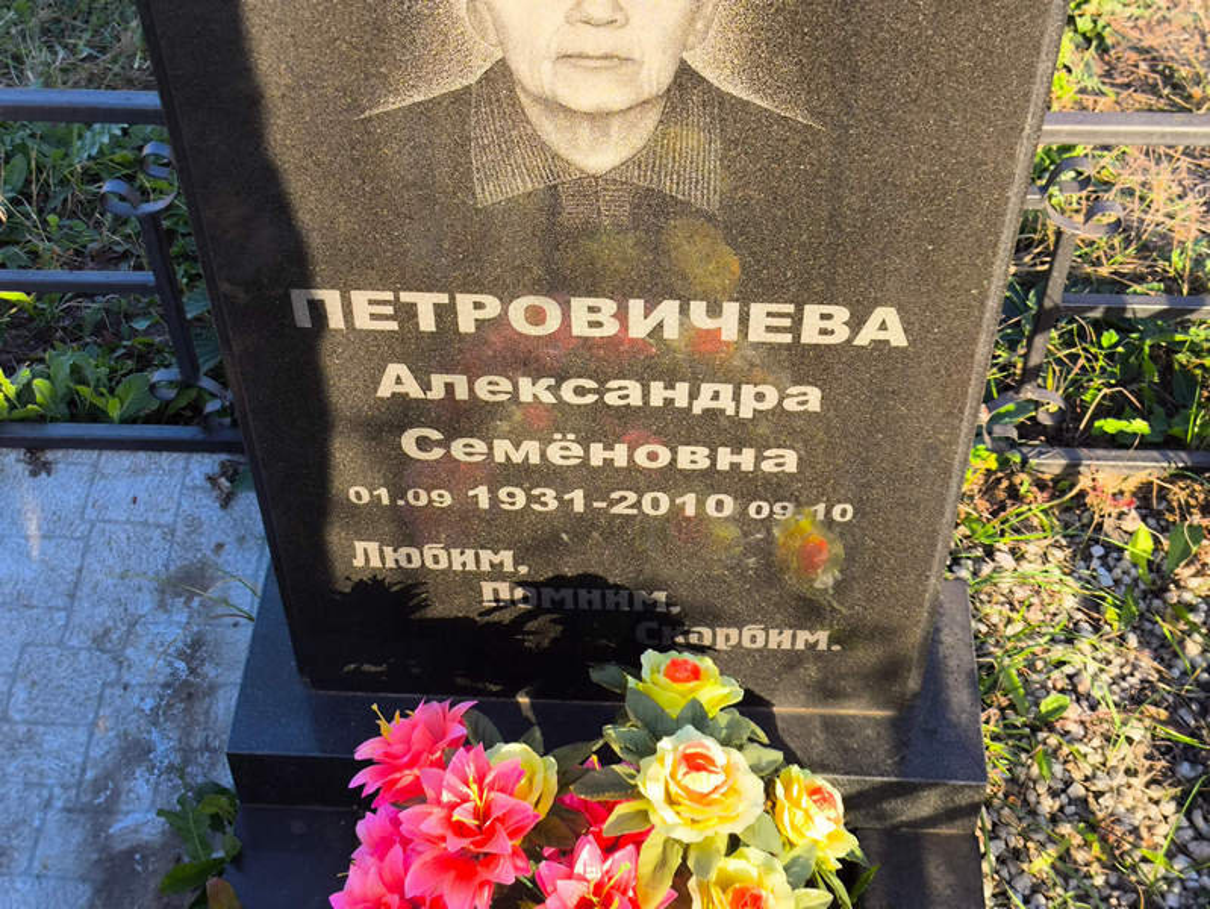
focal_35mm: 50
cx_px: 605
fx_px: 1749
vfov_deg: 29.1
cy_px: 454
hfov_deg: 38.2
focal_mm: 4.71
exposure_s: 1/499
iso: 50
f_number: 1.7
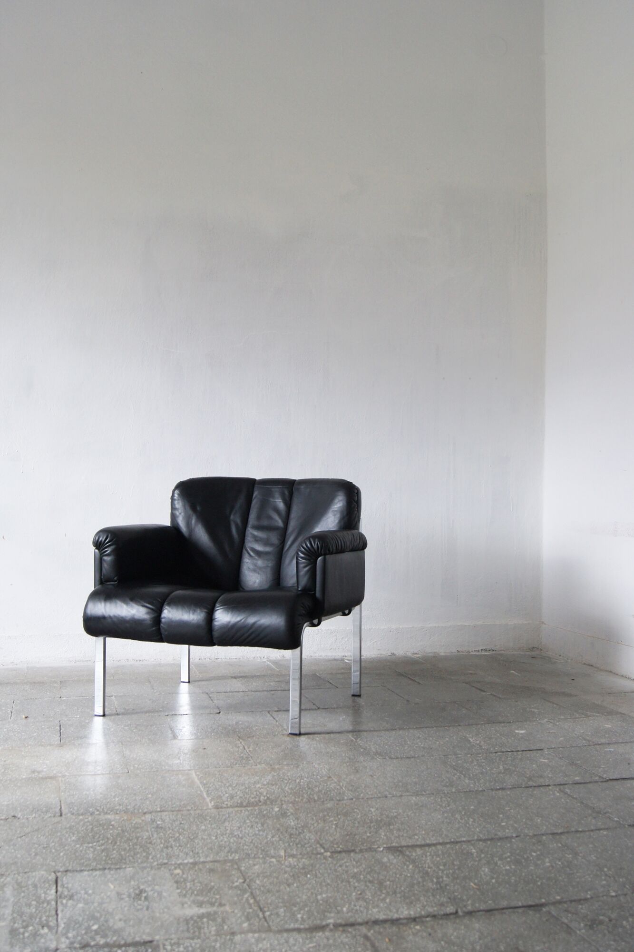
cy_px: 476
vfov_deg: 53.1
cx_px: 317
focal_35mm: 36
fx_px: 951
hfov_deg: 36.9
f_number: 5.6
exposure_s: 1/30
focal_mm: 24
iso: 400
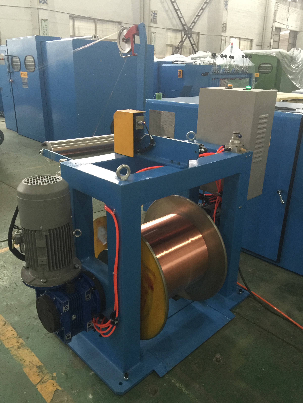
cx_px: 152
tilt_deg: -20.2
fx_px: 338
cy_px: 202
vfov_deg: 61.7
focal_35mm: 29
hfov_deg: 48.2
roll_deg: -1.3
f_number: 2.2
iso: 125
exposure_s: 1/8
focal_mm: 4.15
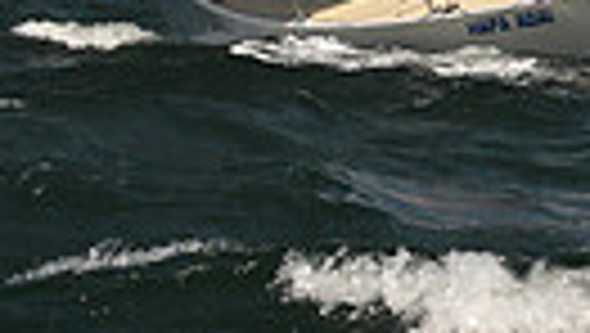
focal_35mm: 325
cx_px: 110
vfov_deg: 3.6
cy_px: -886
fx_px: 5090
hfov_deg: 6.6
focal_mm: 70
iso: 320
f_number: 6.3
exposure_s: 1/1000
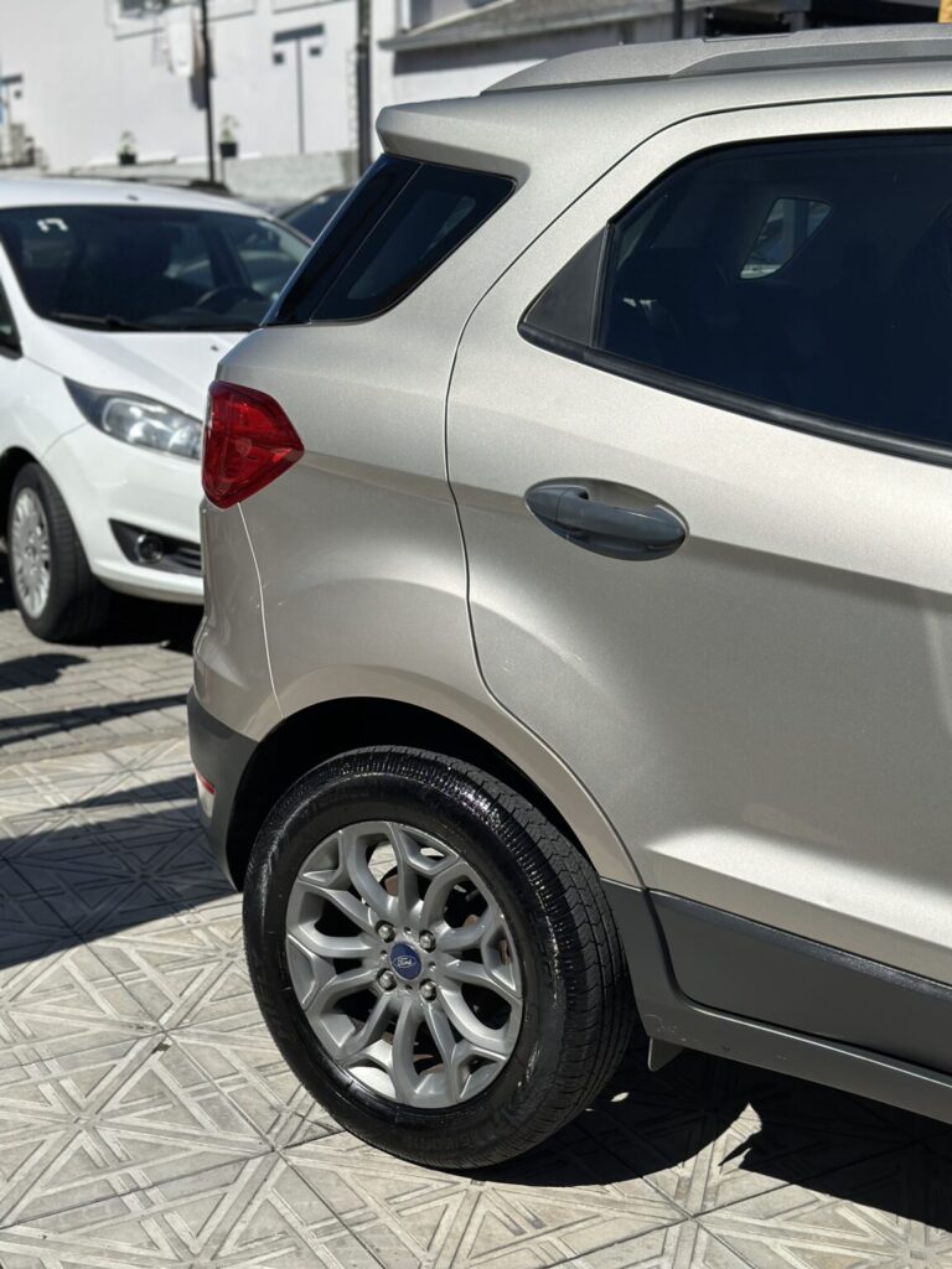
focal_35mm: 48
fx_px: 1760
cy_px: 634
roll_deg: -1.2
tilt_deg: -11.7
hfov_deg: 30.3
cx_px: 476
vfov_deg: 39.7
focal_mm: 6.86
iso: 100
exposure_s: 1/10870
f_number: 1.78
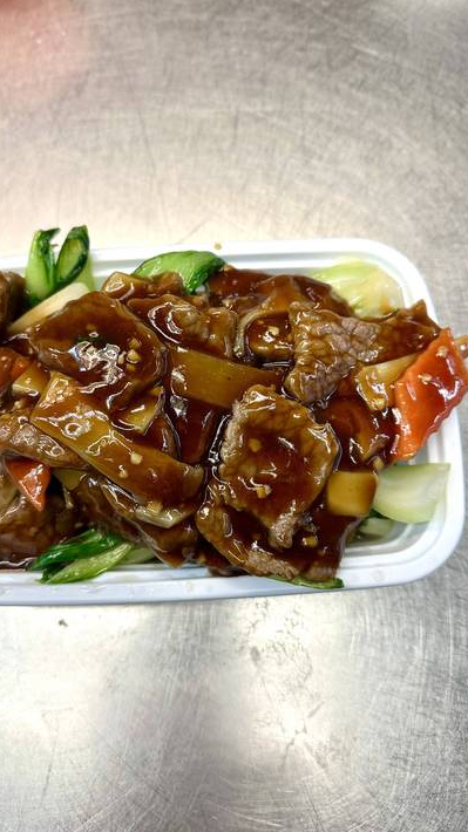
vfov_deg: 69.9
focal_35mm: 27
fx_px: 596
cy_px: 407
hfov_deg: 42.8
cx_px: 204
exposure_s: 1/120
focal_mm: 6.86
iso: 160
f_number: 1.78
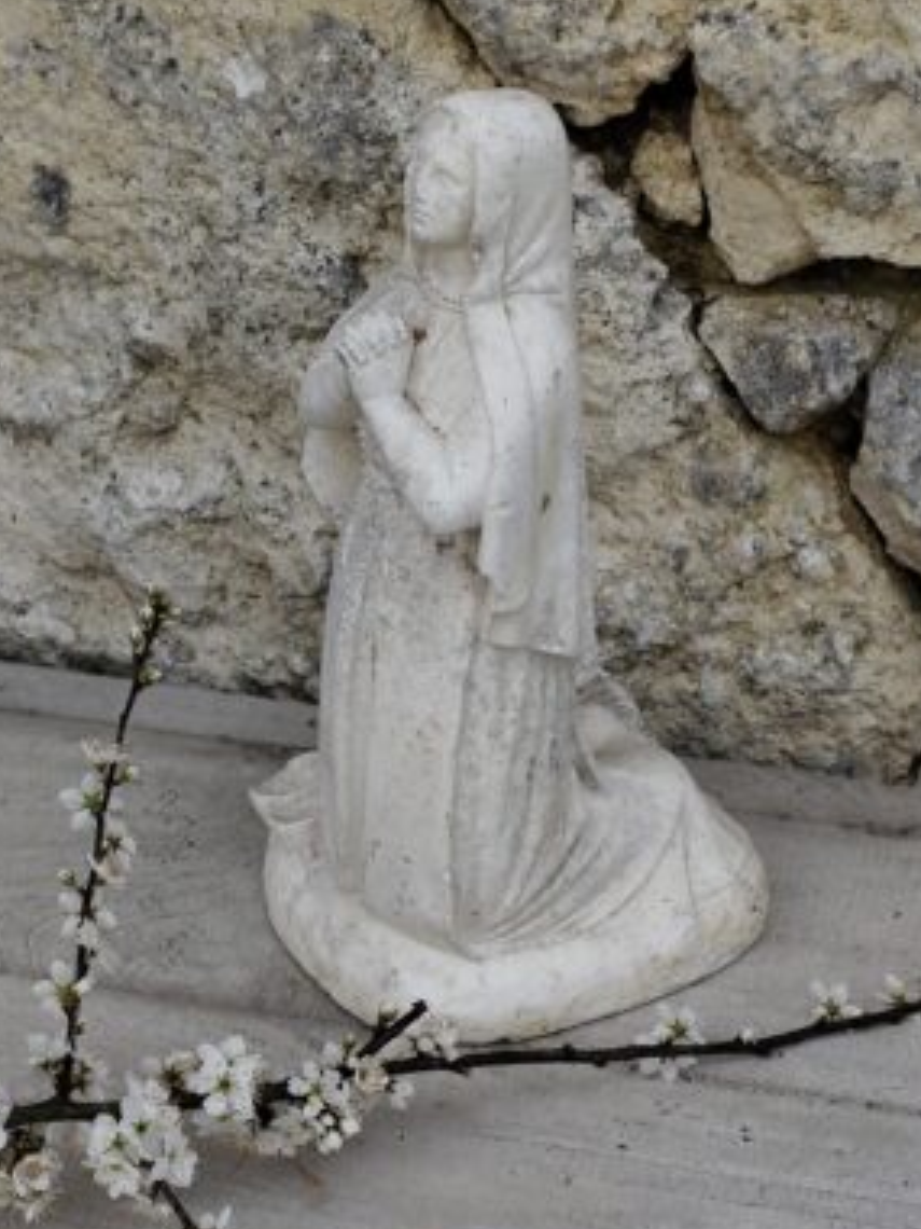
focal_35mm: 98
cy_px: 631
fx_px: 3477
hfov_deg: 15.1
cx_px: 462
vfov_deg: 20.0
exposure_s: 1/594
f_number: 1.65
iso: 50
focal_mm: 6.19
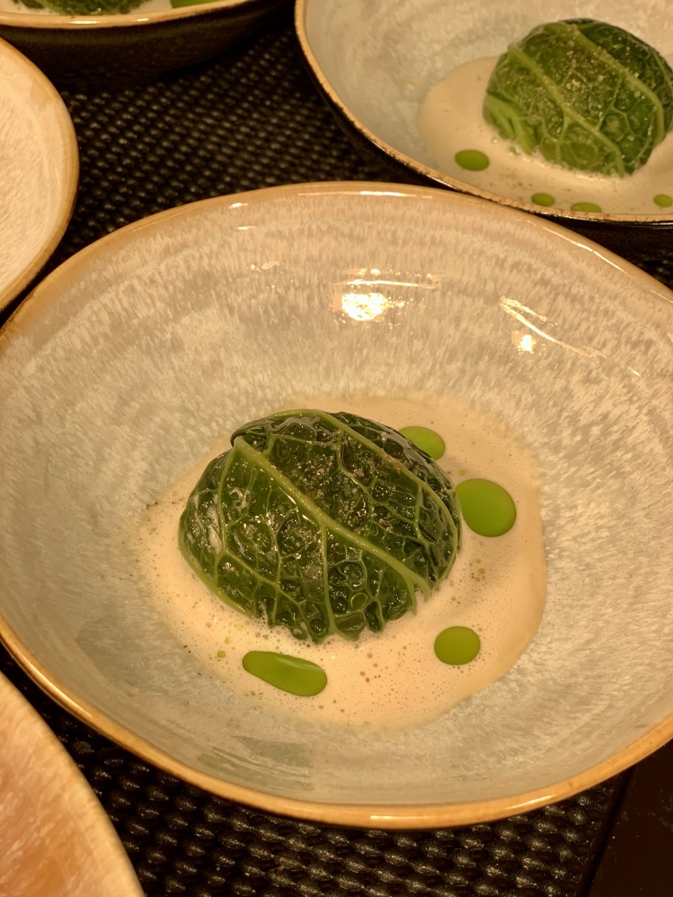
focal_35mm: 52
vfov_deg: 36.8
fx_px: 1348
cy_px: 448
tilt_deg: -48.2
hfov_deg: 28.0
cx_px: 336
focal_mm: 6
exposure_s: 1/117
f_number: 2.4
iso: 16
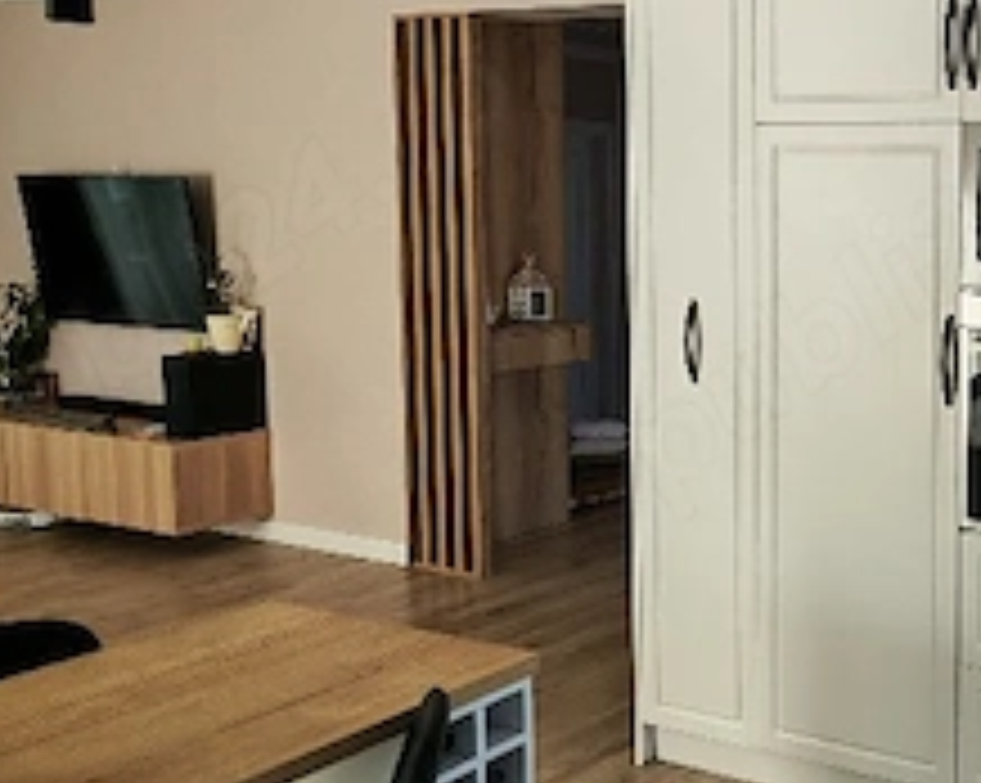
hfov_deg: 36.0
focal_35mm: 43
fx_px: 1247
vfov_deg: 34.7
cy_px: 292
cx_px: 1098
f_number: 2.2
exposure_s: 1/100
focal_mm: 1.96
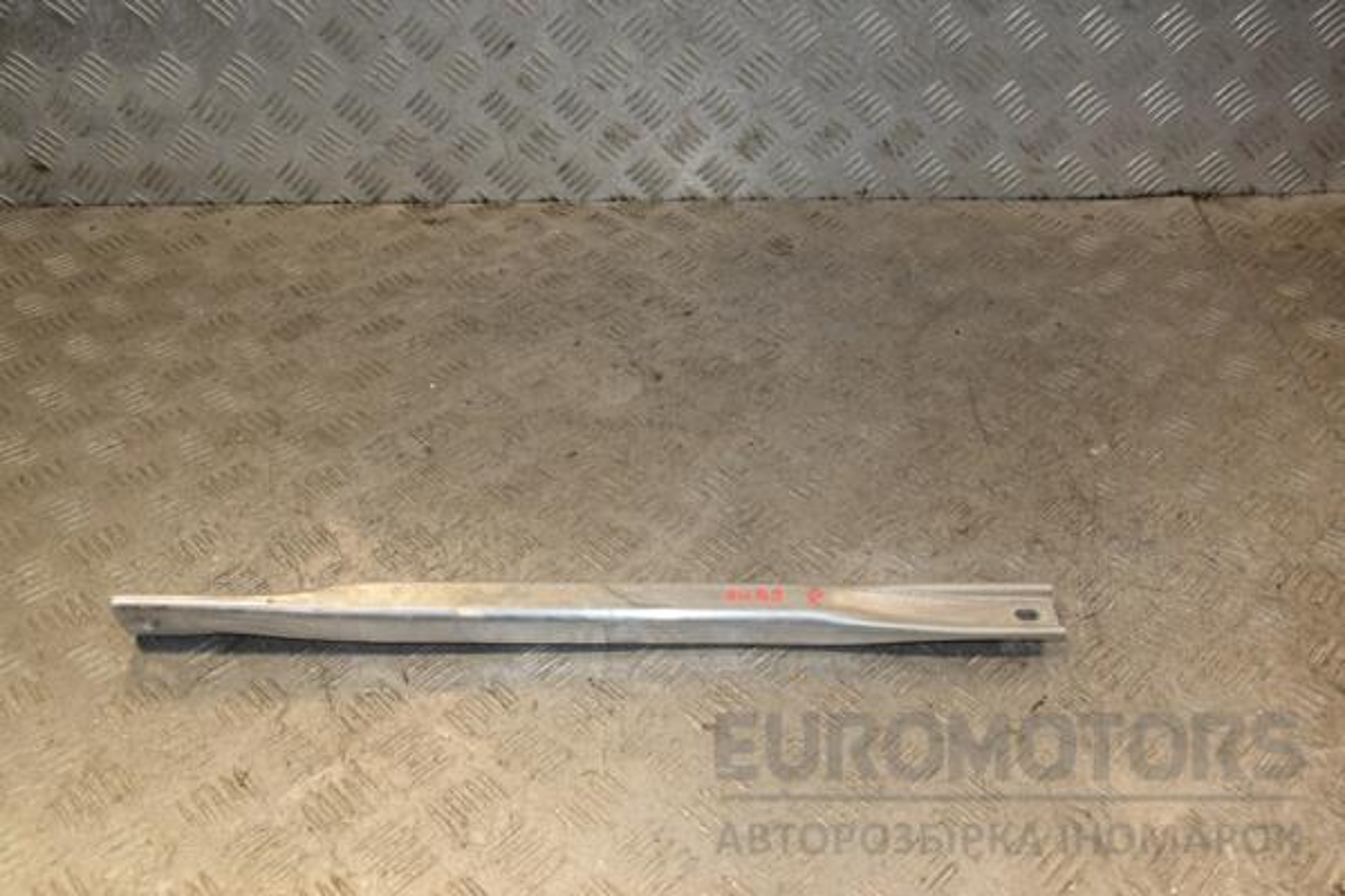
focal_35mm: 36
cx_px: 672
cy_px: 448
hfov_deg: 53.1
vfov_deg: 36.9
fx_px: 1345
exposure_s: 1/200
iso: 800
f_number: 6.3
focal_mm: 24
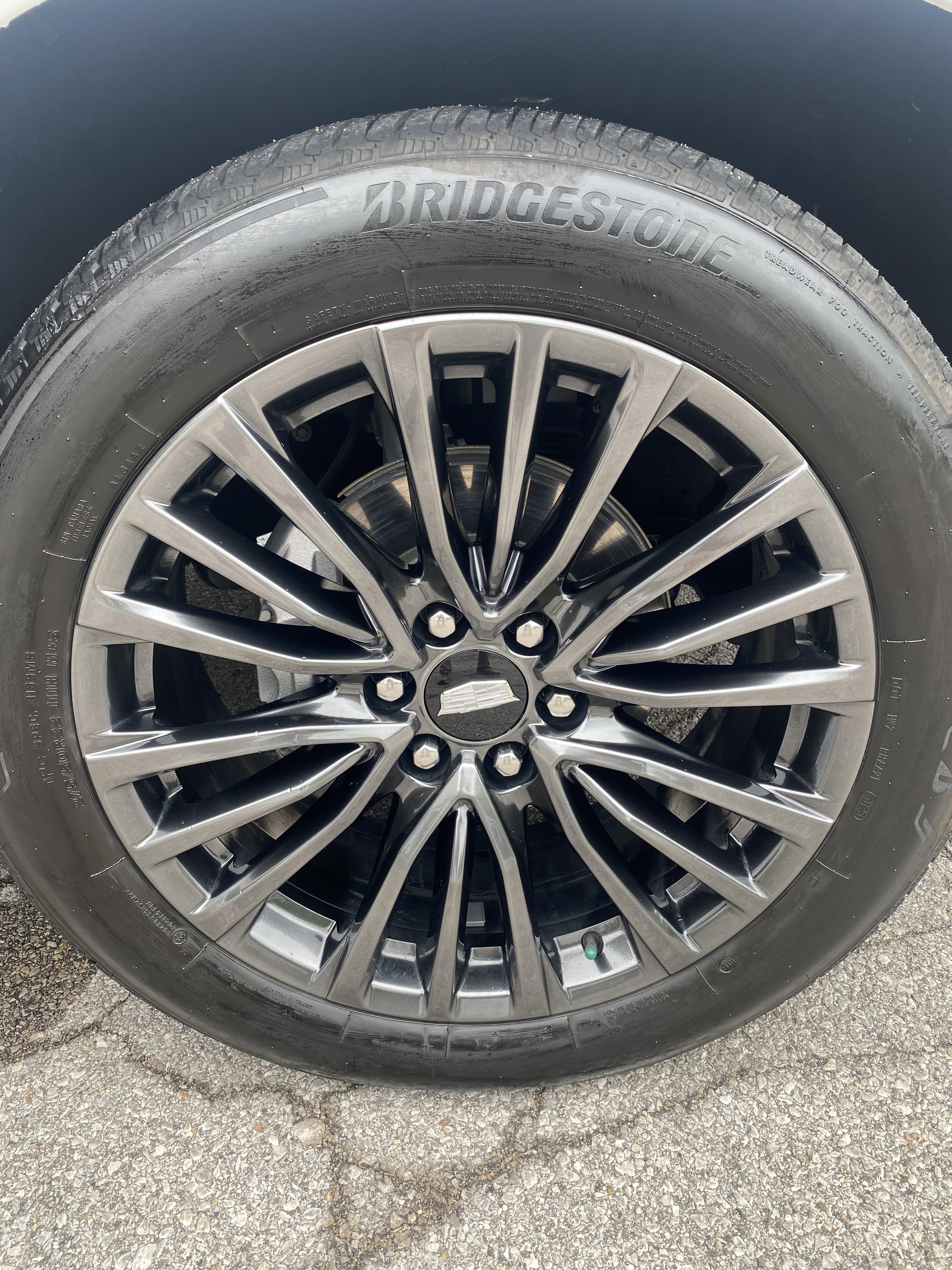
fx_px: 953
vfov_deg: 67.3
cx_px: 476
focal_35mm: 26
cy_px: 635
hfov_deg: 53.1
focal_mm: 4.25
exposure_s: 1/124
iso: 32
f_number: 1.8
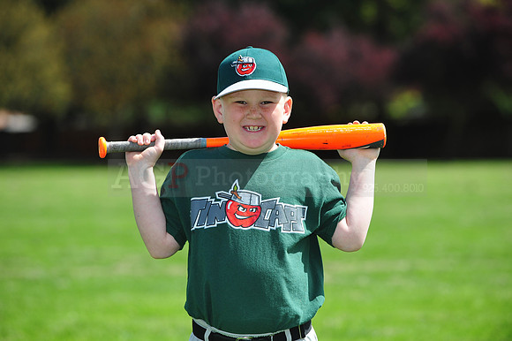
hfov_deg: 11.8
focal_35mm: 175
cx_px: 256
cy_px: 170
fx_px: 2487
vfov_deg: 7.8
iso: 400
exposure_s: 1/2000
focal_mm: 175
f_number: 5
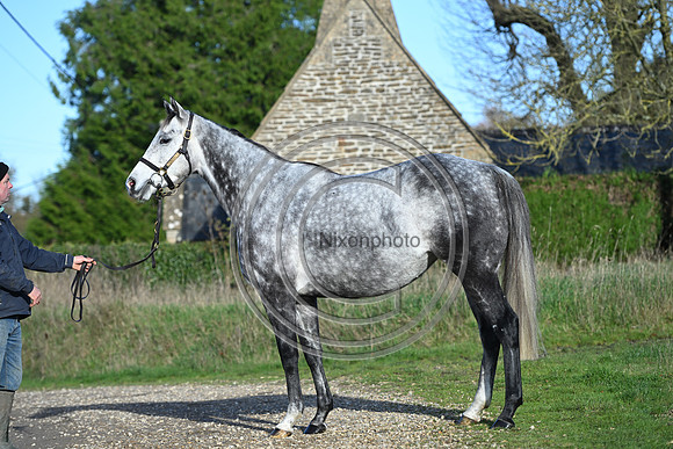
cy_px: 224
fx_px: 2244
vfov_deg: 11.4
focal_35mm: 120
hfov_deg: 17.1
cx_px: 336
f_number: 3.5
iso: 180
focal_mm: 120
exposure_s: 1/1250
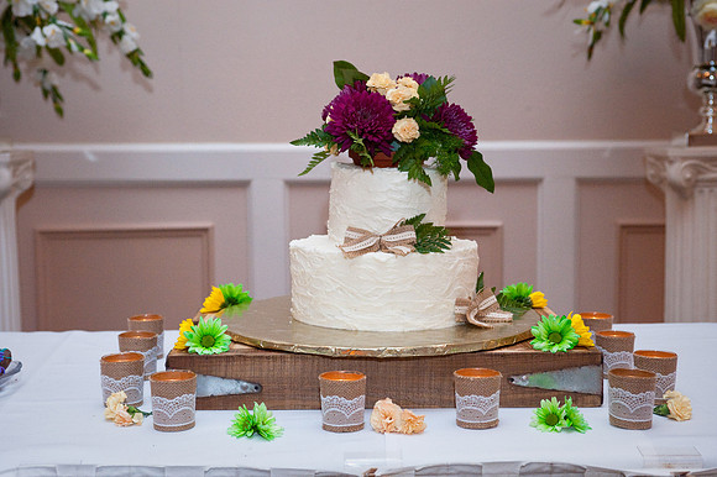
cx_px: 358
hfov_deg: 35.7
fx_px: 1115
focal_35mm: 56
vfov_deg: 24.2
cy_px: 238
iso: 3200
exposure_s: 1/125
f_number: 5.6
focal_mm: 56
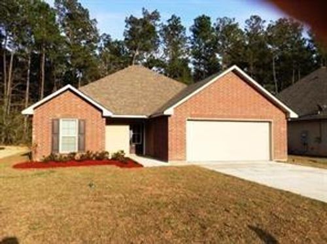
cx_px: 164
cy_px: 122
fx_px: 311
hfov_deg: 55.4
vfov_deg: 42.8
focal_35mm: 33
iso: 32
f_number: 2.4
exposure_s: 1/742
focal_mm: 3.3
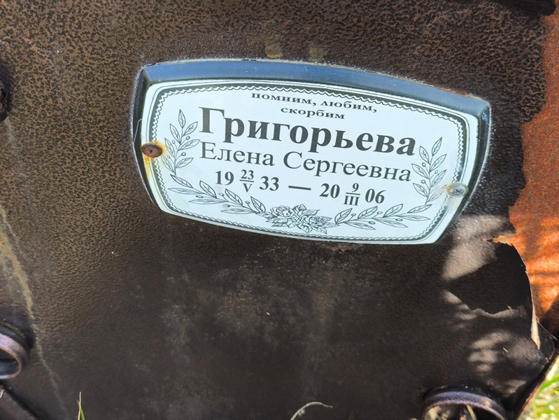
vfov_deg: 29.1
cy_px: 210
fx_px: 808
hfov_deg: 38.2
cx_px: 280
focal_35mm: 50
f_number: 1.7
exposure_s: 1/100
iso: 50
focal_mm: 4.71
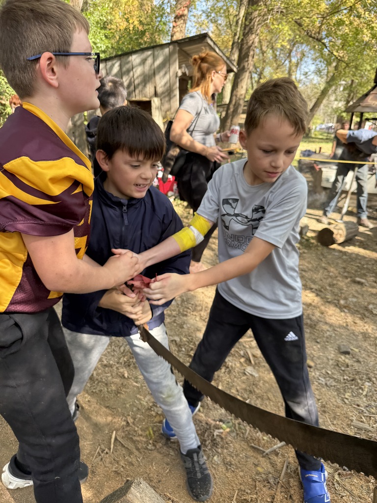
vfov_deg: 71.6
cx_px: 188
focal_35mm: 24
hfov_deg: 56.8
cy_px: 252
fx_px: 349
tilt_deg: -19.3
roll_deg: -1.5
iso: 80
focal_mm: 6.76
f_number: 1.78
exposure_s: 1/274
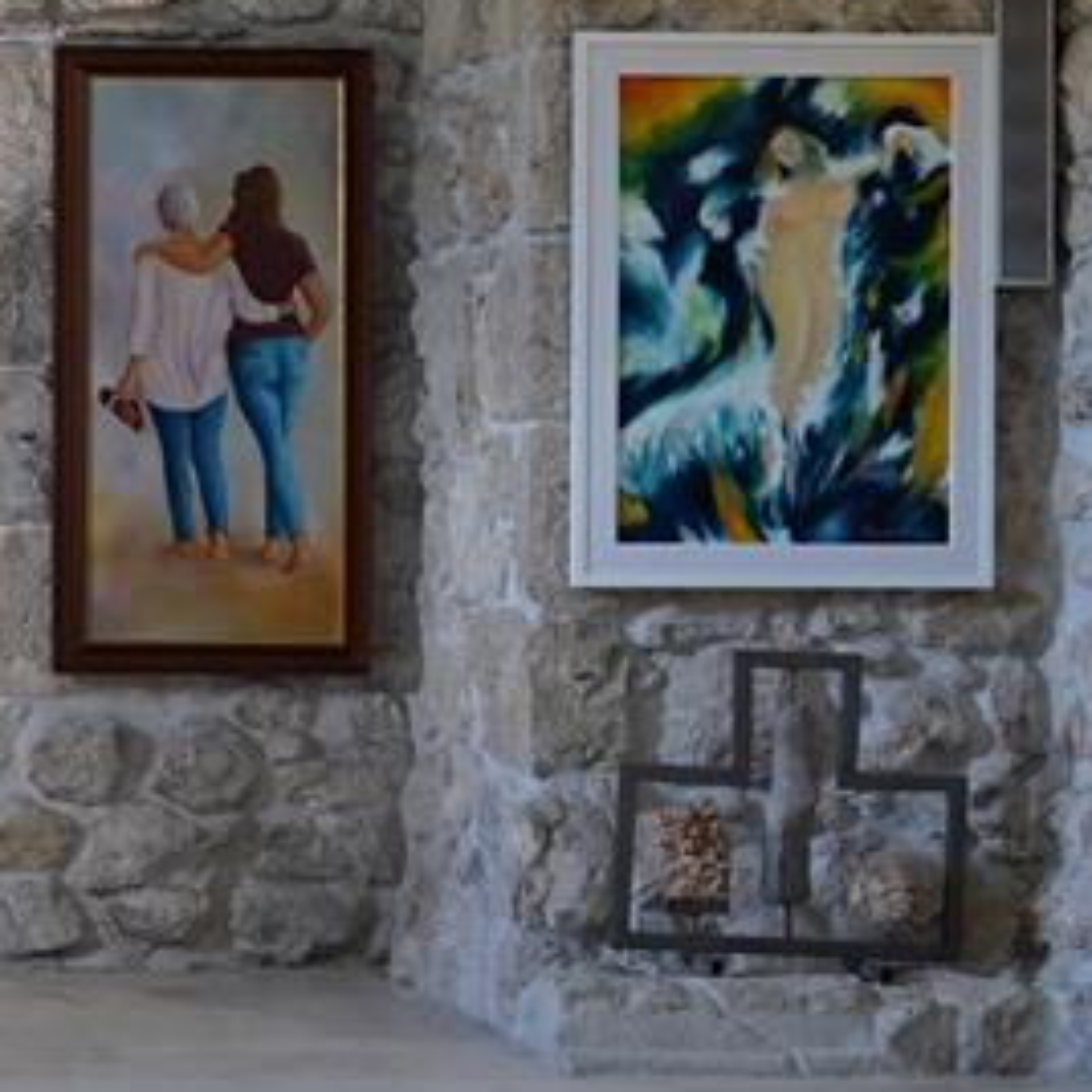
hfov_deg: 12.7
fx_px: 4568
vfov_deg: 13.6
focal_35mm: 128
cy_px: 297
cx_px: -717
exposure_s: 1/100
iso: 640
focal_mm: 28
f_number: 2.8
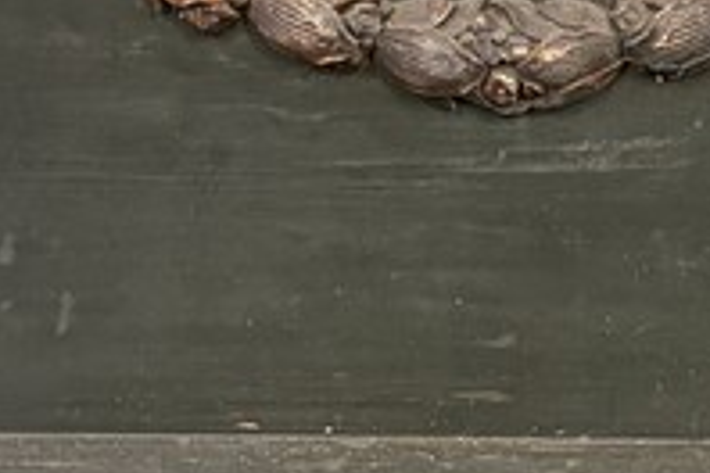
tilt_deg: -31.5
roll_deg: +0.9
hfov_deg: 12.5
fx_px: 3234
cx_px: 477
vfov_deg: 8.4
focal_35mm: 164
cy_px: 204
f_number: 1.6
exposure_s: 1/33
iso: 320
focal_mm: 5.96
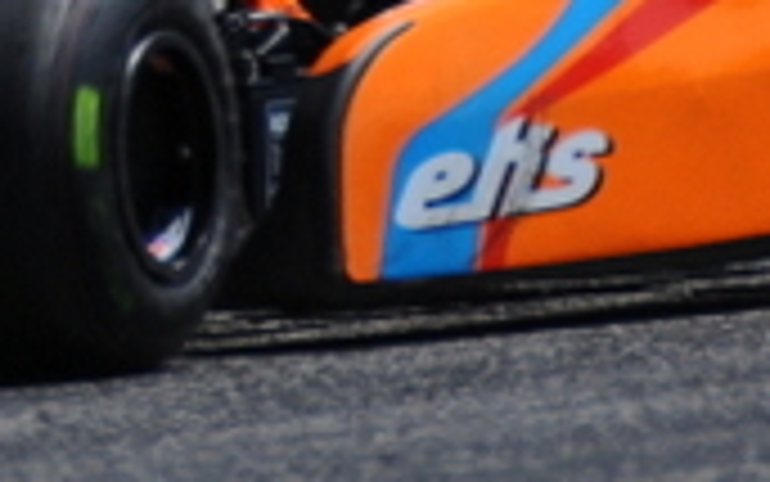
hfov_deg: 1.2
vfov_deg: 0.7
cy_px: -631
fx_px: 38310
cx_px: -14
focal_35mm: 1825
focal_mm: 200
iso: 400
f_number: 5.6
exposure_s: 1/2500
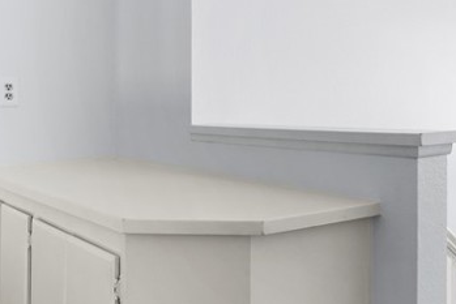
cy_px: 108
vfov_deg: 30.4
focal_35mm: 44
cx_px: 307
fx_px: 558
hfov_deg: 43.8
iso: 100
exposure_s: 1/3
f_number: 7.1
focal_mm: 10
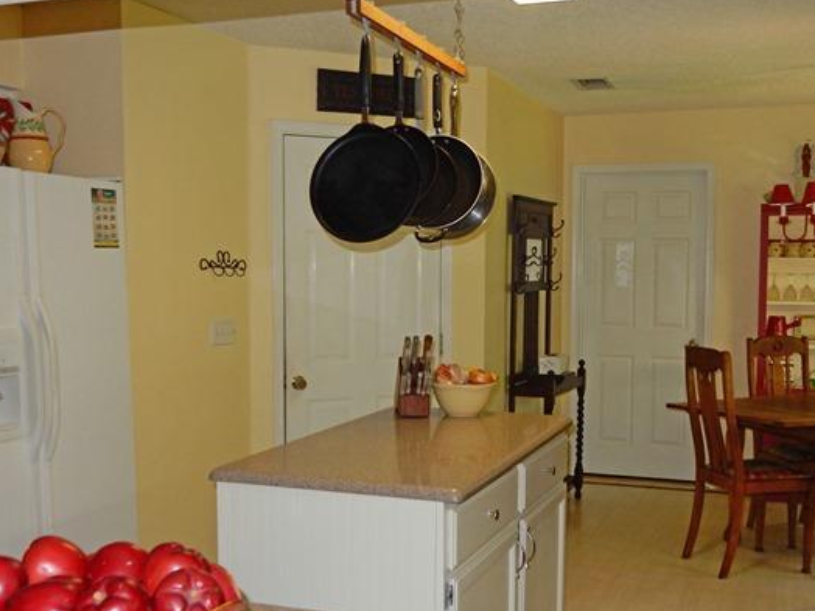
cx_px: 440
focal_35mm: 44
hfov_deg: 42.9
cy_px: 340
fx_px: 1036
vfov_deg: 32.8
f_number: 4
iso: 200
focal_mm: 6.4
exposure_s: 1/30
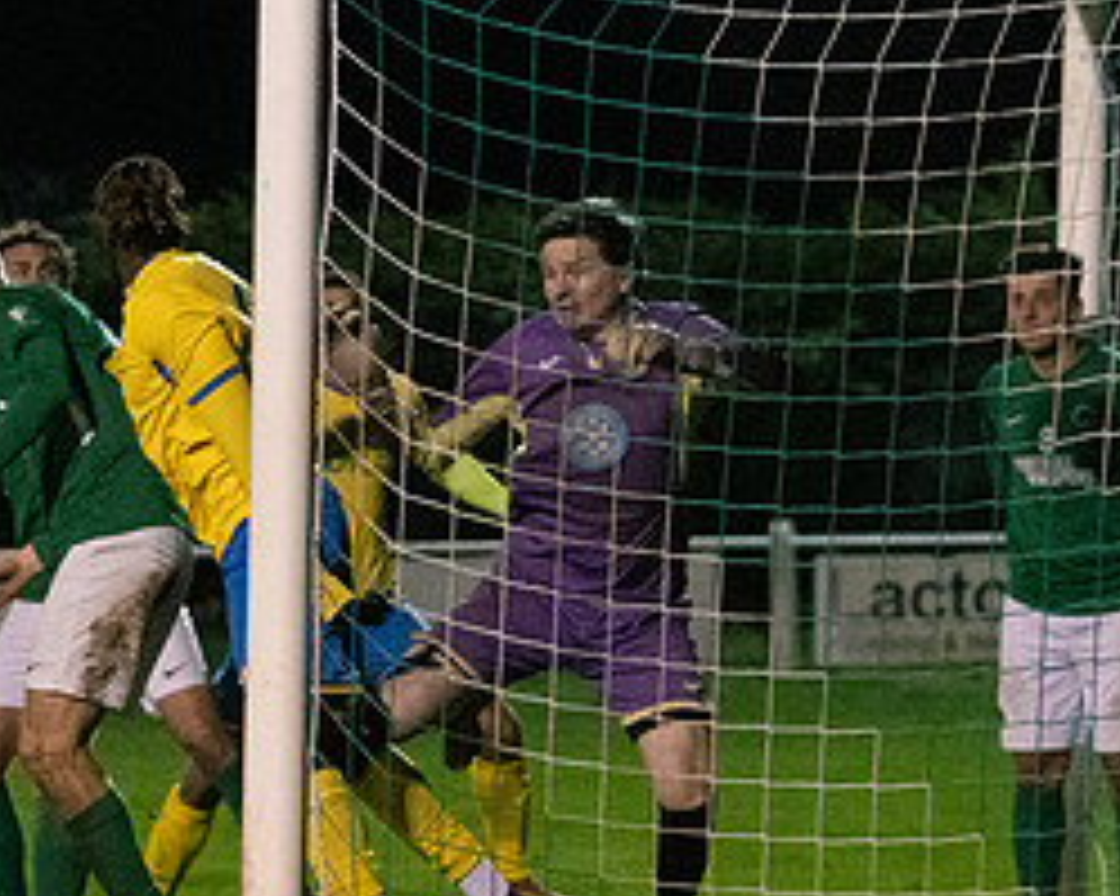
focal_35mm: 300
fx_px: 9940
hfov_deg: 6.4
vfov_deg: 5.2
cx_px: -6
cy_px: 641
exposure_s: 1/640
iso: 5000
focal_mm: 70
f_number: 2.8
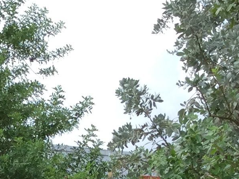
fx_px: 1167
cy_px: 377
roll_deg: -0.5
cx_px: -79
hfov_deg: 11.4
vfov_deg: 8.3
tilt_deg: -3.7
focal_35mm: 169
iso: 25
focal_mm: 3.3
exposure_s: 1/617
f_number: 2.4
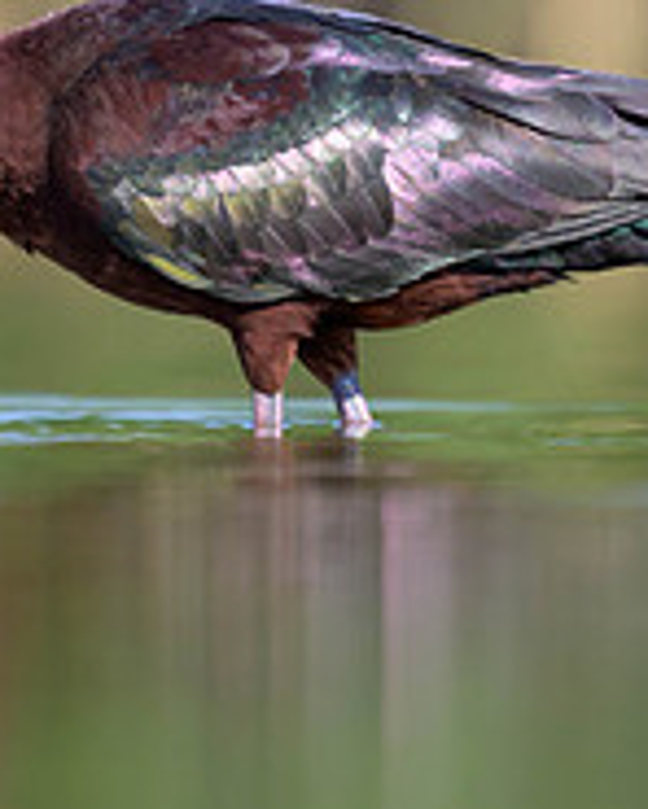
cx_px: -151
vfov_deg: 0.8
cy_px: -110
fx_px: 55138
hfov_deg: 0.7
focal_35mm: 2300
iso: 360
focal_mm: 560
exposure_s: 1/1600
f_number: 4
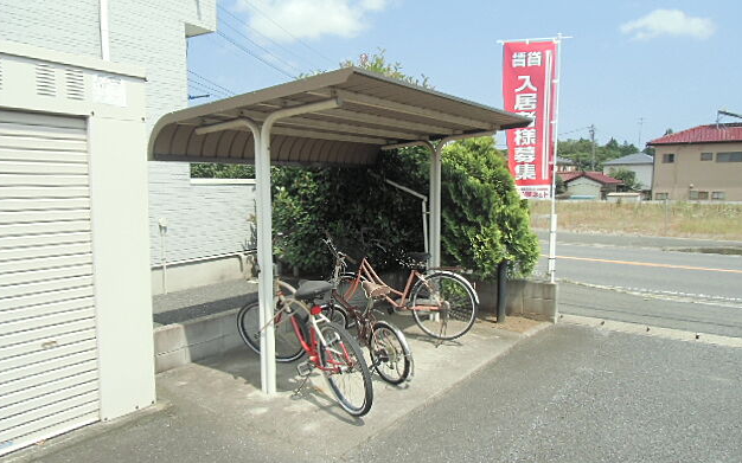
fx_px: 526
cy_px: 256
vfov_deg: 47.5
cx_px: 367
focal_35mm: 26
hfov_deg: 70.4
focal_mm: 4.24
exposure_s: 1/640
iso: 64
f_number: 3
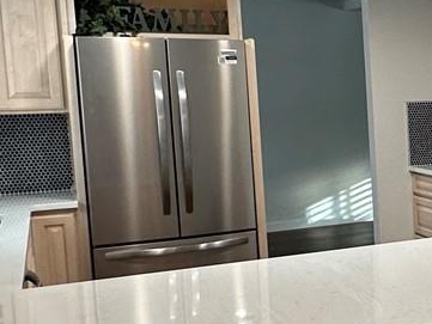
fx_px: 774
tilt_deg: -6.2
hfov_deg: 27.0
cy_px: 177
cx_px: 536
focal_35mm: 62
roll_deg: +1.5
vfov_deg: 23.7
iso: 200
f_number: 2.2
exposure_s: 1/120
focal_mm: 2.22
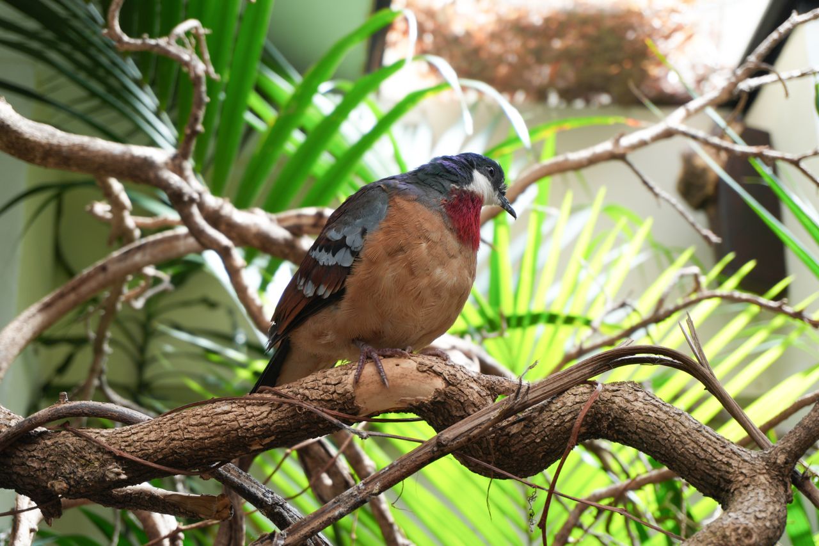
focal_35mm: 75
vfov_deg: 18.2
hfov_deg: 27.0
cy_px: 273
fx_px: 1706
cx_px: 410
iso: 200
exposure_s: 1/80
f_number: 5.6
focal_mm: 50
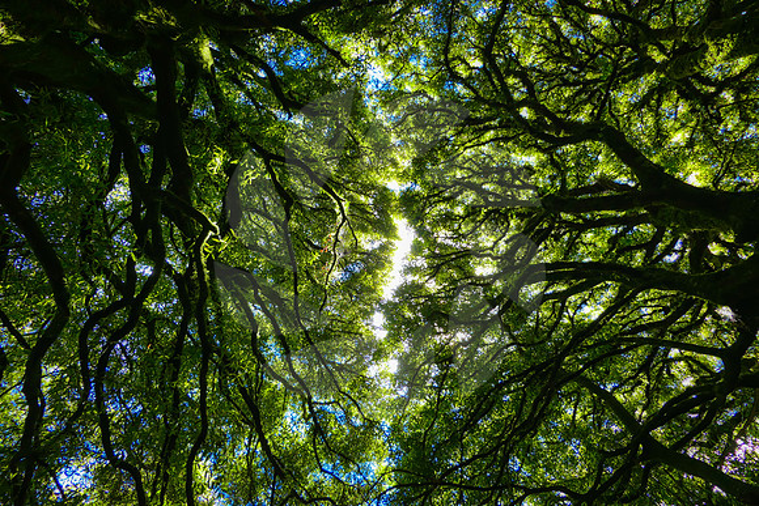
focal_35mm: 24
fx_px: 506
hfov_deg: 73.7
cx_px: 380
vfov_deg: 53.2
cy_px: 253
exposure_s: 1/80
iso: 125
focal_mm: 8.8
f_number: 2.8
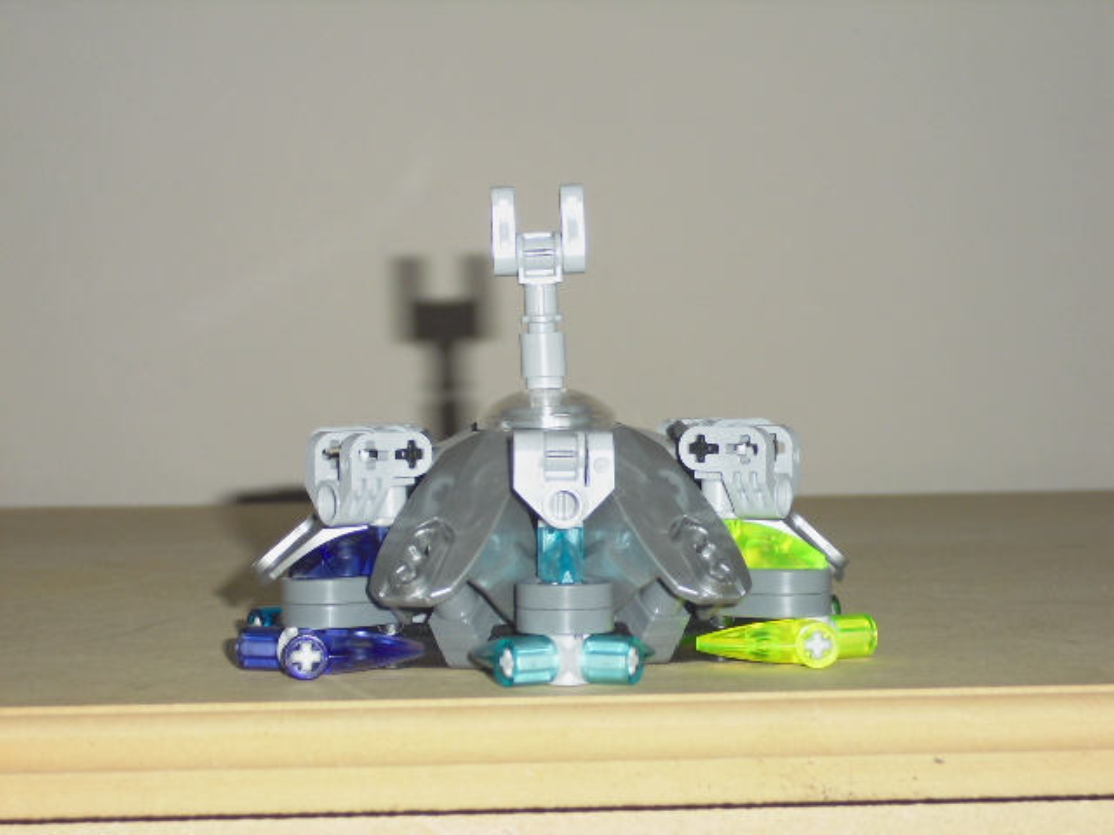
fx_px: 3379
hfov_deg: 18.7
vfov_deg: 14.1
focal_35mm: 105
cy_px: 418
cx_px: 557
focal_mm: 18.9
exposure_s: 1/60
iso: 200
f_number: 5.6
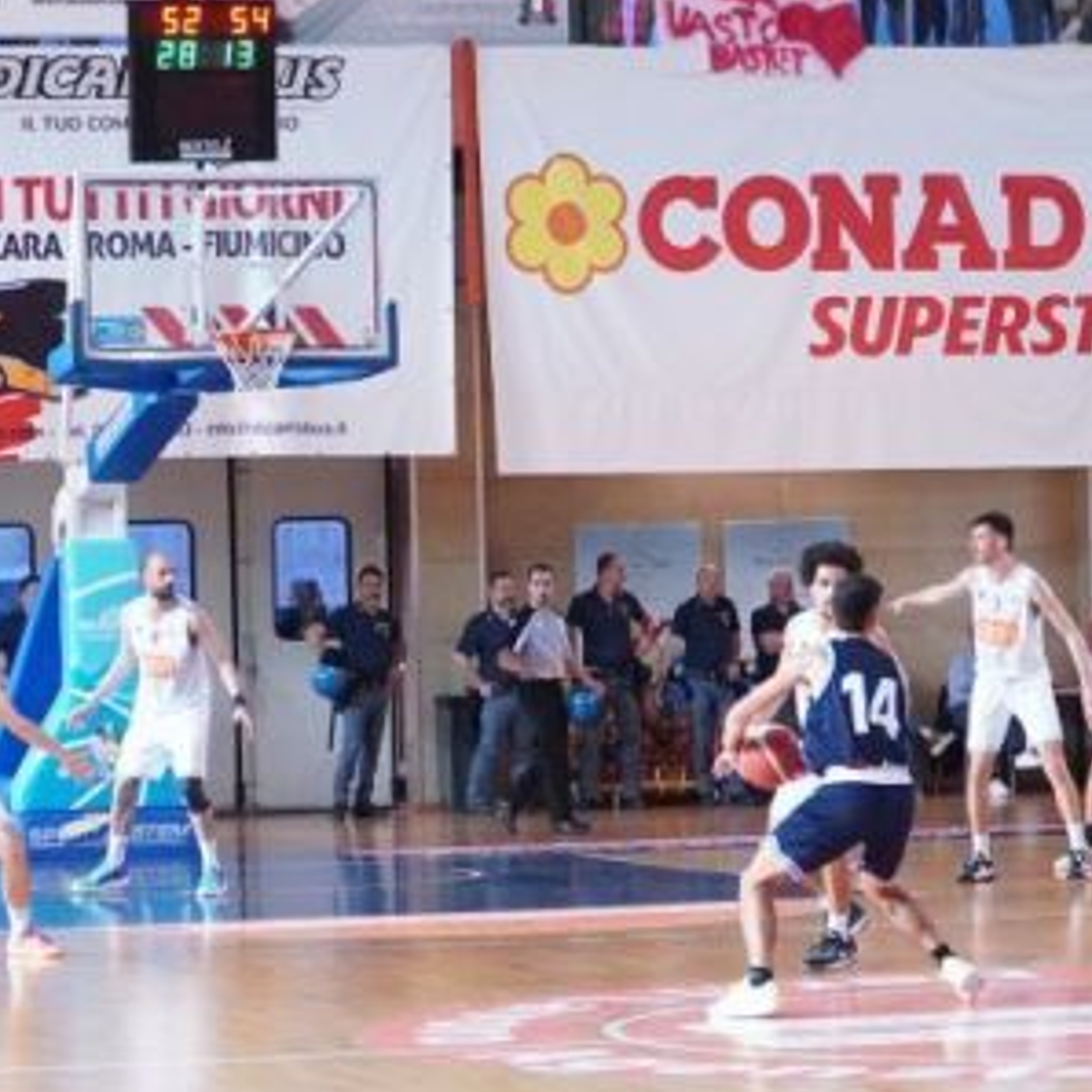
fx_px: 5002
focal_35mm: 140
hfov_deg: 12.4
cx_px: 216
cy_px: 579
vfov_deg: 12.5
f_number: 4
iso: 5000
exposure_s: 1/500
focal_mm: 41
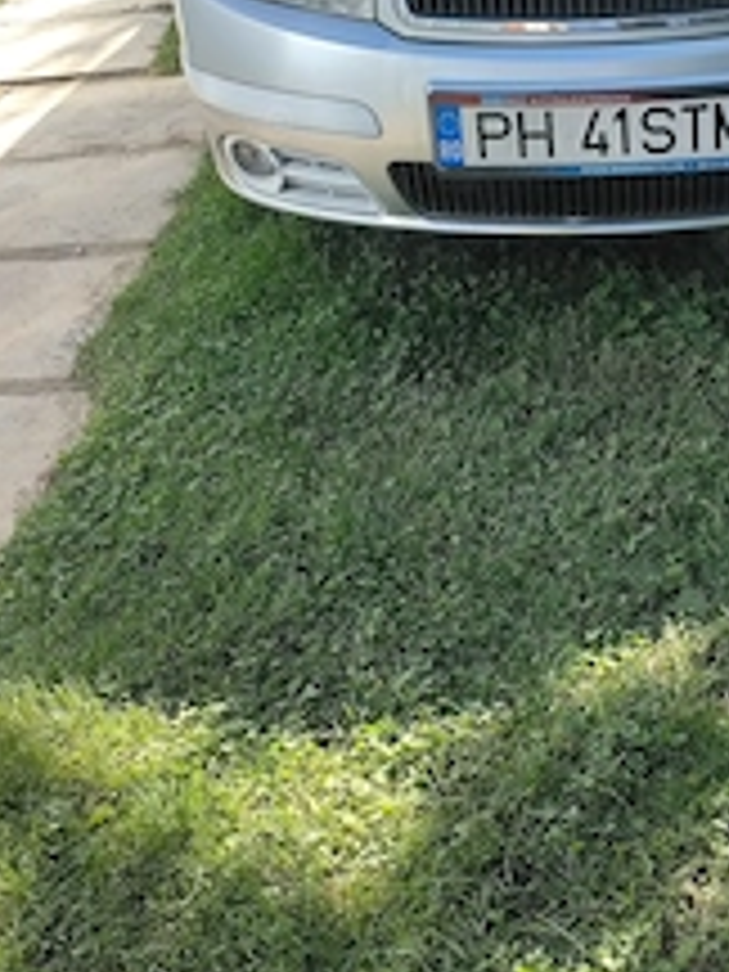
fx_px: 1404
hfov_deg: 28.2
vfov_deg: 37.5
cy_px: 284
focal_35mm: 50
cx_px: 626
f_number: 1.8
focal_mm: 4.05
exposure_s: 1/238
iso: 100
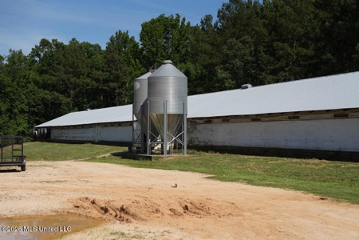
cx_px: 180
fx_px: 698
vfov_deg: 19.5
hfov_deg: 28.8
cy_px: 120
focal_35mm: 70
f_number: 3.5
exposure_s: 1/8000
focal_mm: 70
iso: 500
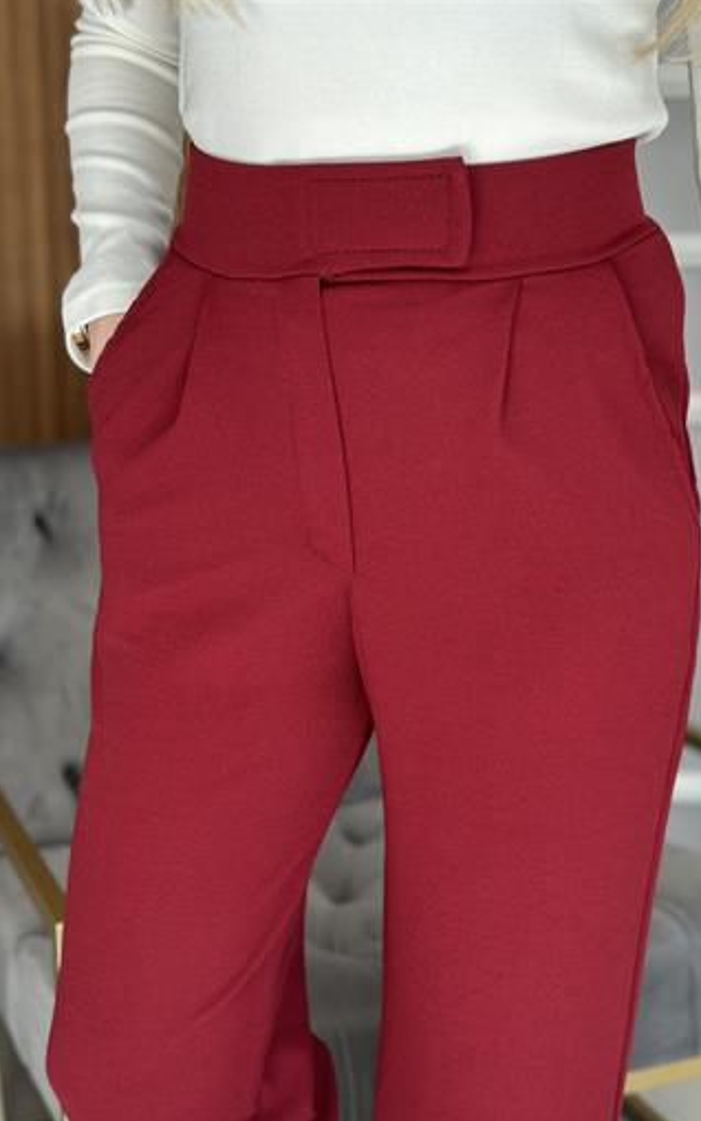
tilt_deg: -12.0
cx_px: 359
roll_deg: +0.0
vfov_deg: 38.9
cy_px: 570
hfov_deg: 24.9
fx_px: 1590
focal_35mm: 52
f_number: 1.78
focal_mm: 6.86
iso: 125
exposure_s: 1/130
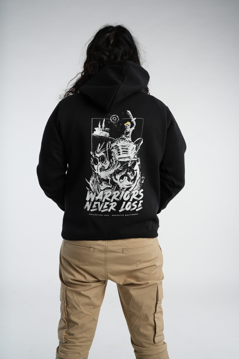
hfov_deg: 37.9
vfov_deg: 54.4
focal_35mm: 35
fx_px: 348
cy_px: 180
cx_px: 120
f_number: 10
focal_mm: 35
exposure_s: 1/200
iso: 100
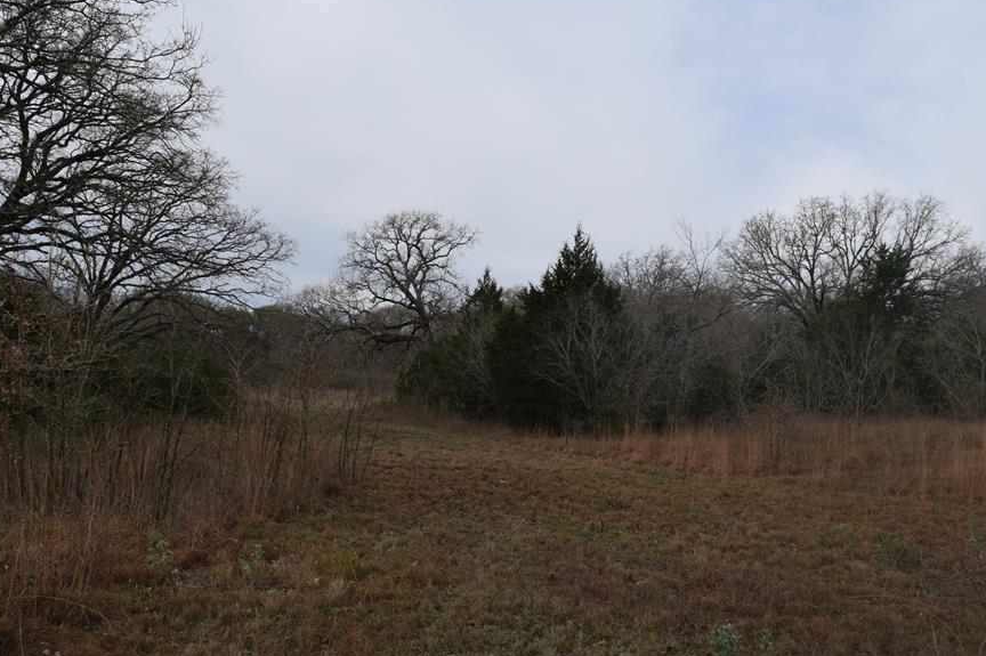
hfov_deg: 58.7
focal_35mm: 32
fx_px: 876
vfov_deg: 41.0
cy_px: 356
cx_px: 502
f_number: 9
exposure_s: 1/200
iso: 100
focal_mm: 18
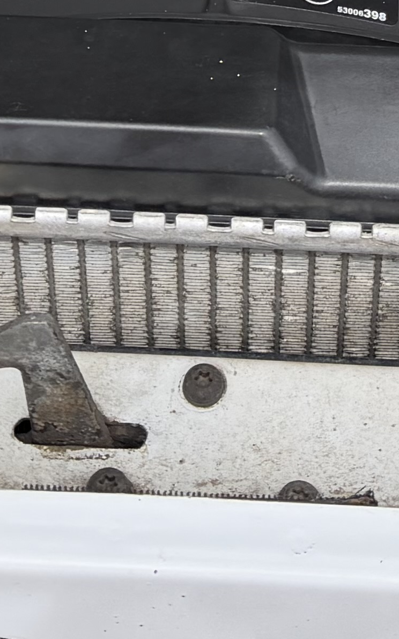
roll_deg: +0.3
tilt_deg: -44.2
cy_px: -496
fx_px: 2123
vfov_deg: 15.0
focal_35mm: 122
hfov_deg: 10.7
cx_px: 257
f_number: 1.78
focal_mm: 6.76
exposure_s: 1/2445
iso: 100
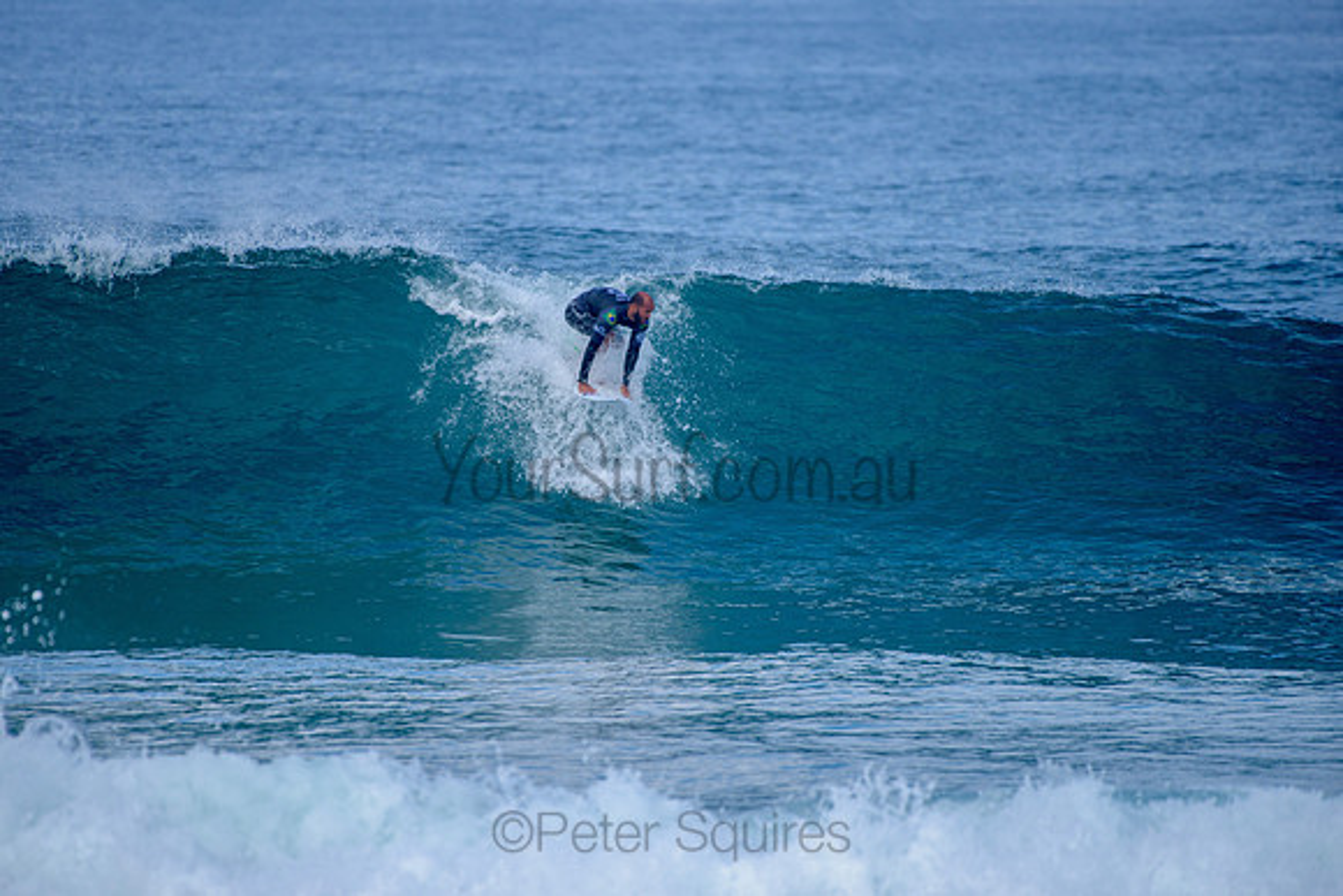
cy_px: 418
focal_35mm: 546
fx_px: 20356
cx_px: 628
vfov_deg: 2.5
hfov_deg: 3.8
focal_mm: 500
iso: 250
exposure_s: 1/2000
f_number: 5.6
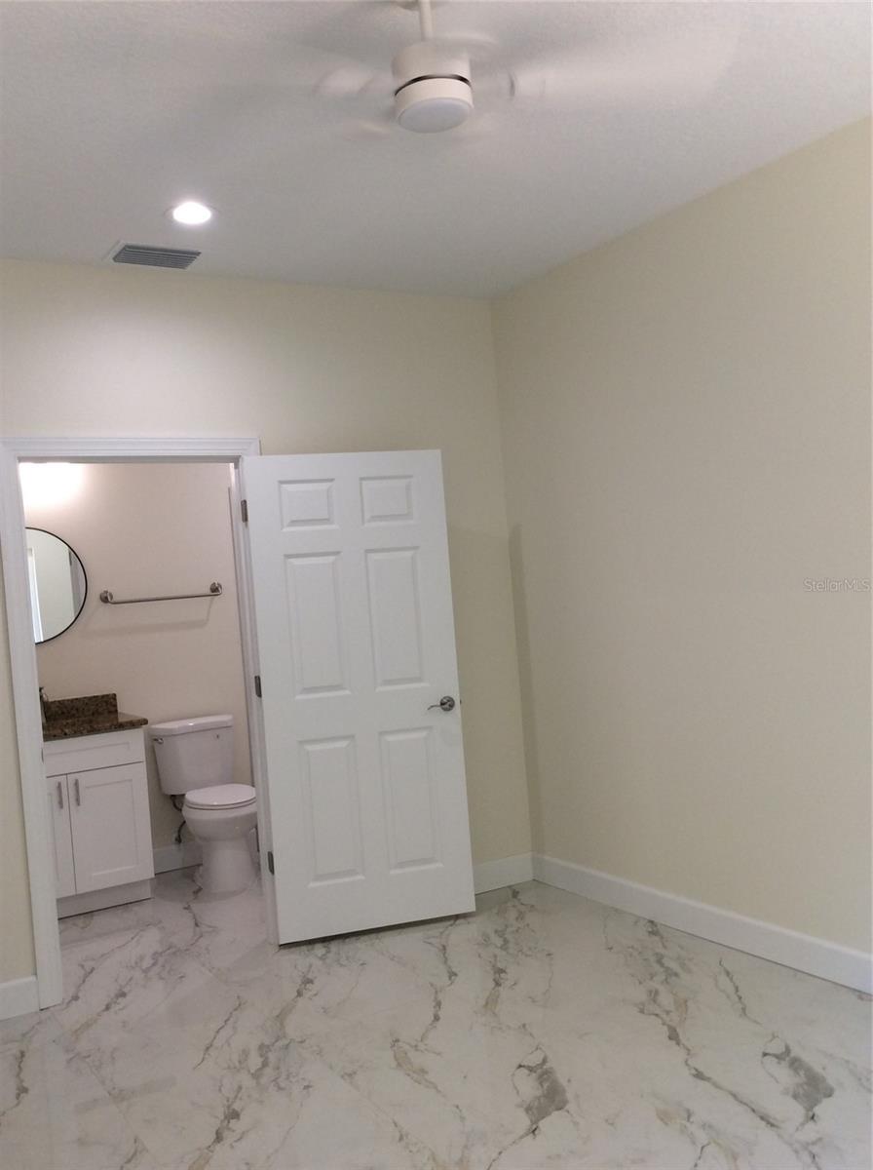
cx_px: 436
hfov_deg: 44.0
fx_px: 1079
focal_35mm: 32
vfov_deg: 56.9
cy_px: 585
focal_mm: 3.3
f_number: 2.4
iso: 32
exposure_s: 1/30
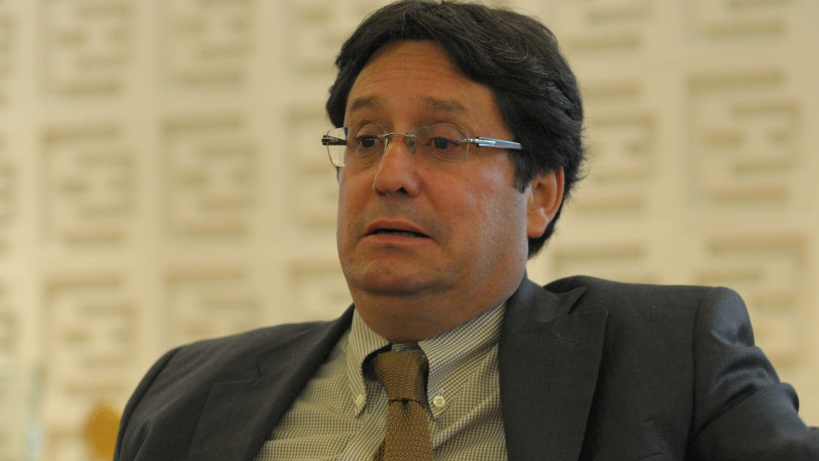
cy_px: 236
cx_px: 410
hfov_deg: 11.8
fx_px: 3974
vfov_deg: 6.6
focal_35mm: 183
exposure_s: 1/80
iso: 1600
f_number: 3.2
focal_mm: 116
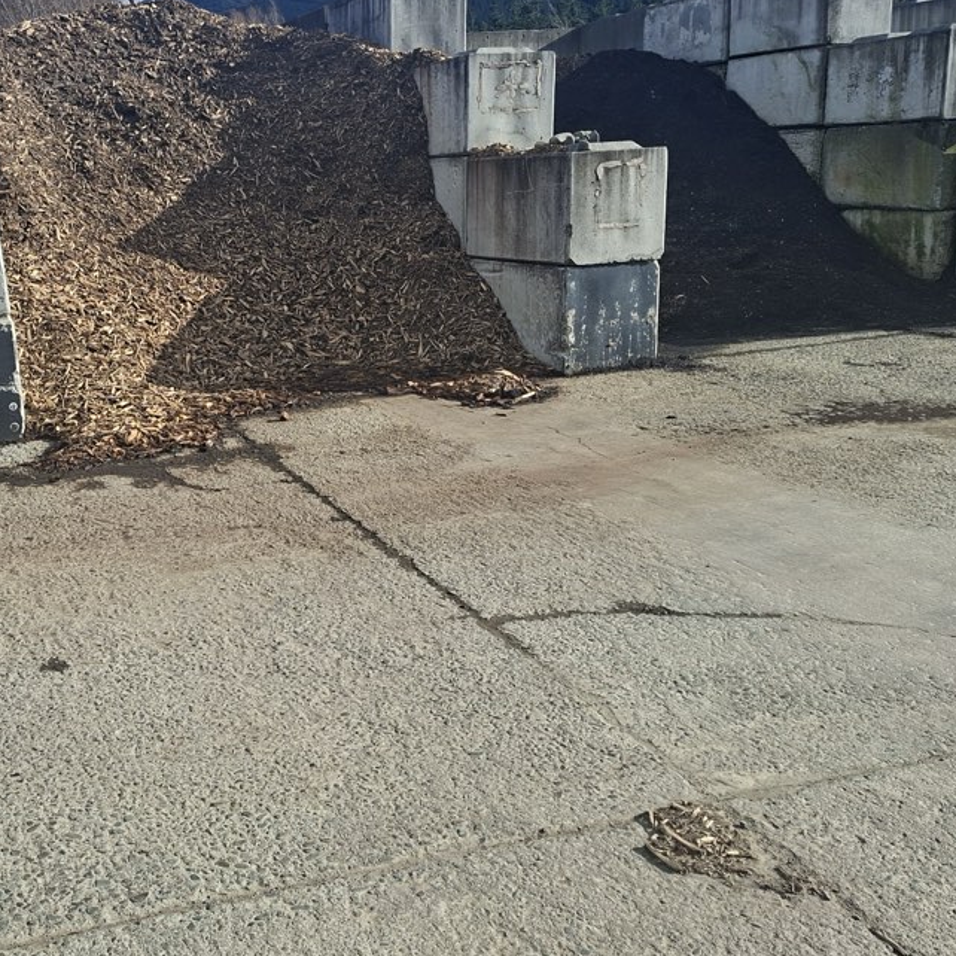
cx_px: 238
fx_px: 1187
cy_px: 441
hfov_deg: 42.5
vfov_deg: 43.8
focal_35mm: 38
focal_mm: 5.54
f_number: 1.8
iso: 50
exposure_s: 1/1282
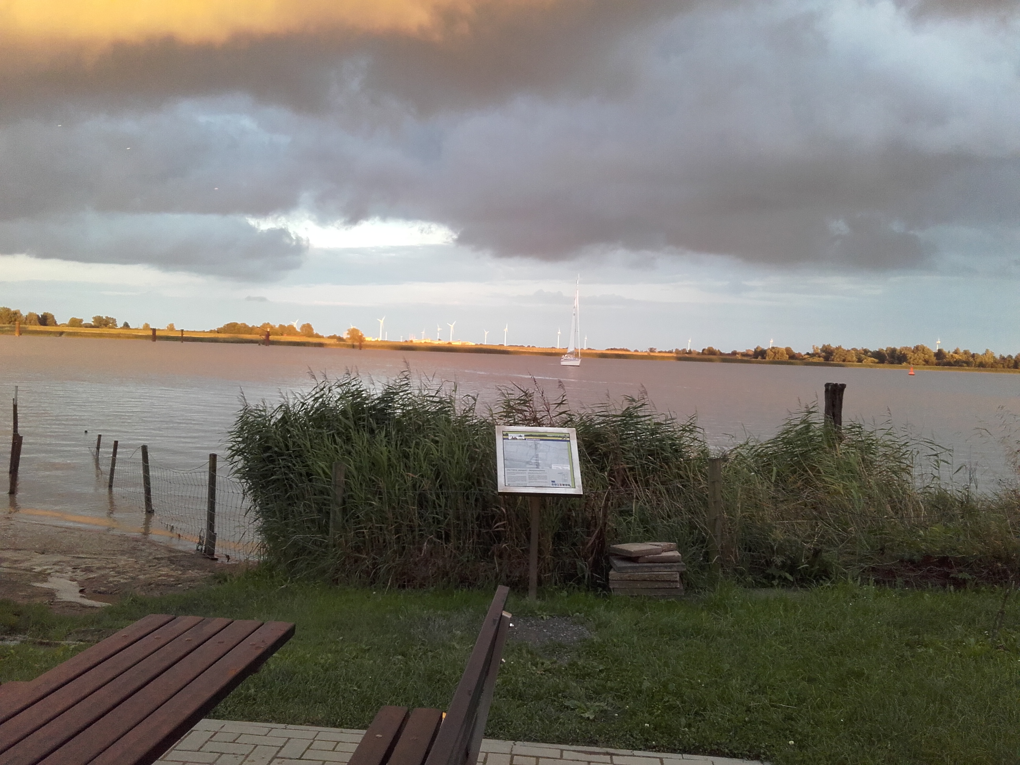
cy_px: 382
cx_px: 510
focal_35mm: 31
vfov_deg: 45.4
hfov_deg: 58.4
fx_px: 913
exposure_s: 1/33
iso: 60
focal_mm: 3.31
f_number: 2.2
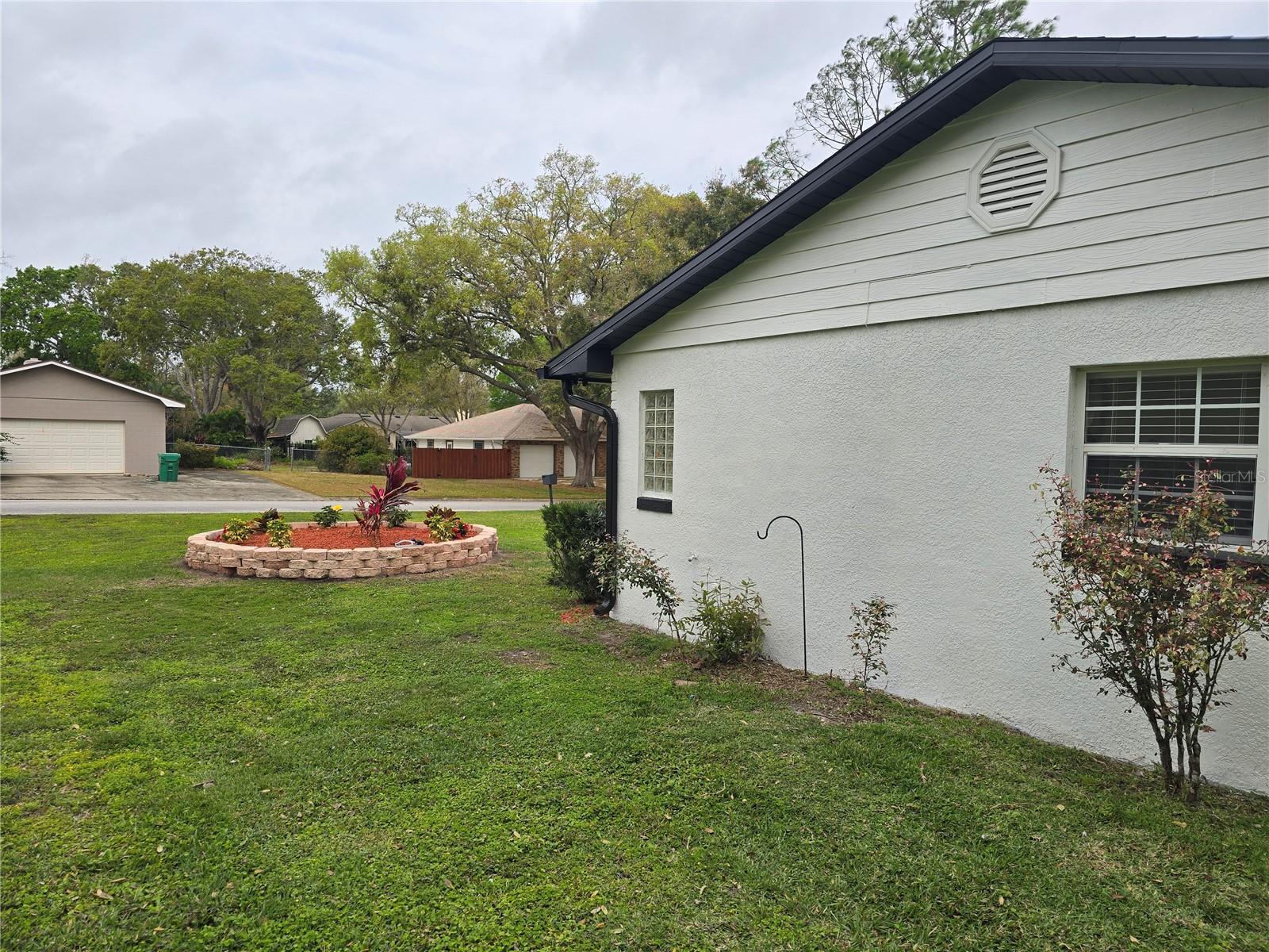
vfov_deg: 58.9
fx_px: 843
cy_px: 476
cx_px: 634
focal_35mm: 23
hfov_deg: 73.9
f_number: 1.7
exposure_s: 1/400
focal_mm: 6.3
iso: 12
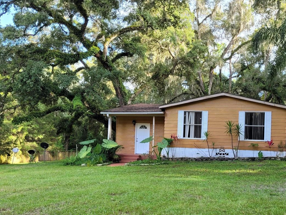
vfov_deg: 35.6
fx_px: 330
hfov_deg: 46.3
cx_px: 184
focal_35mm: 40
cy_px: 141
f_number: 1.8
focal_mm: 5.4
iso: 40
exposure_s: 1/154
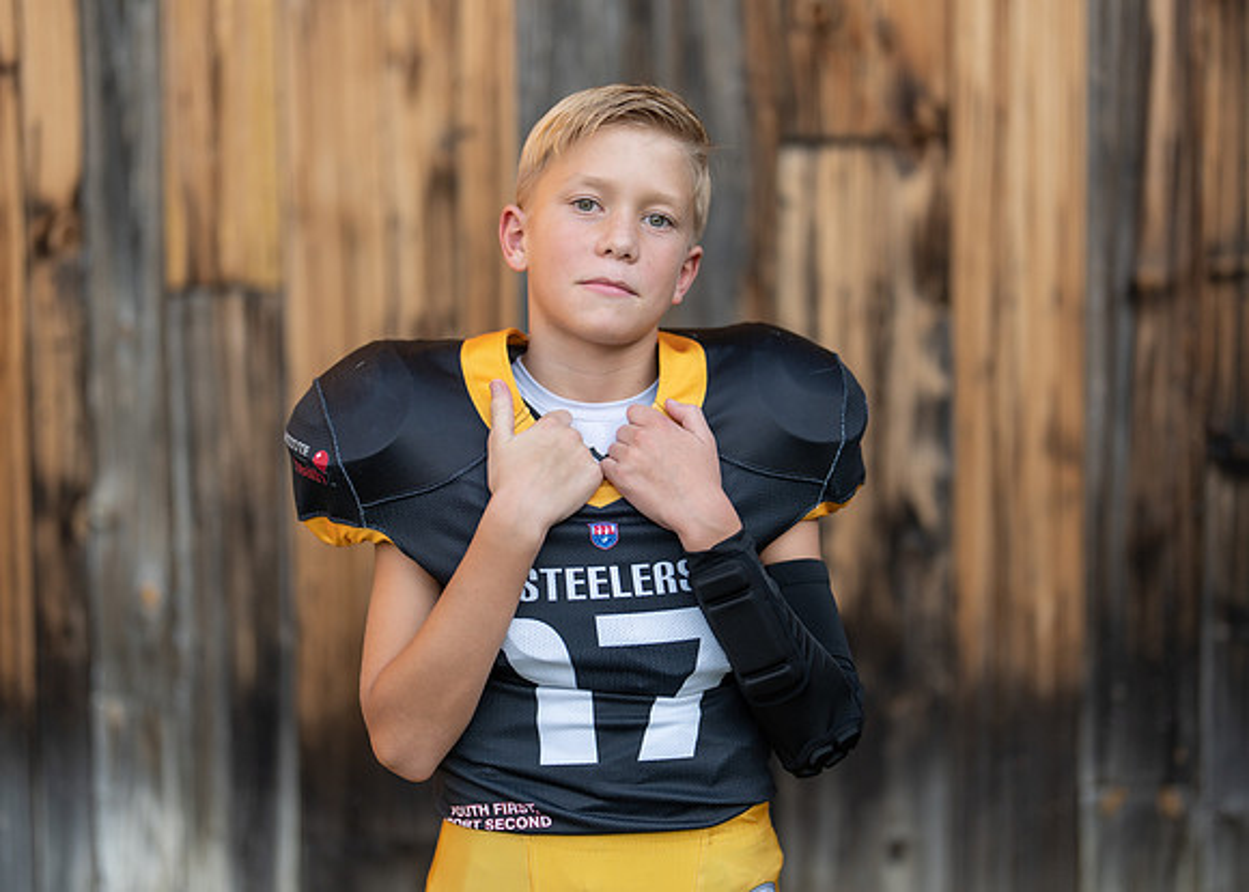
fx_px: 1958
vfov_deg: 25.6
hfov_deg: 35.4
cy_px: 426
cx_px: 620
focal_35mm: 55
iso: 100
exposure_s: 1/2000
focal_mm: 50
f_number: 1.2
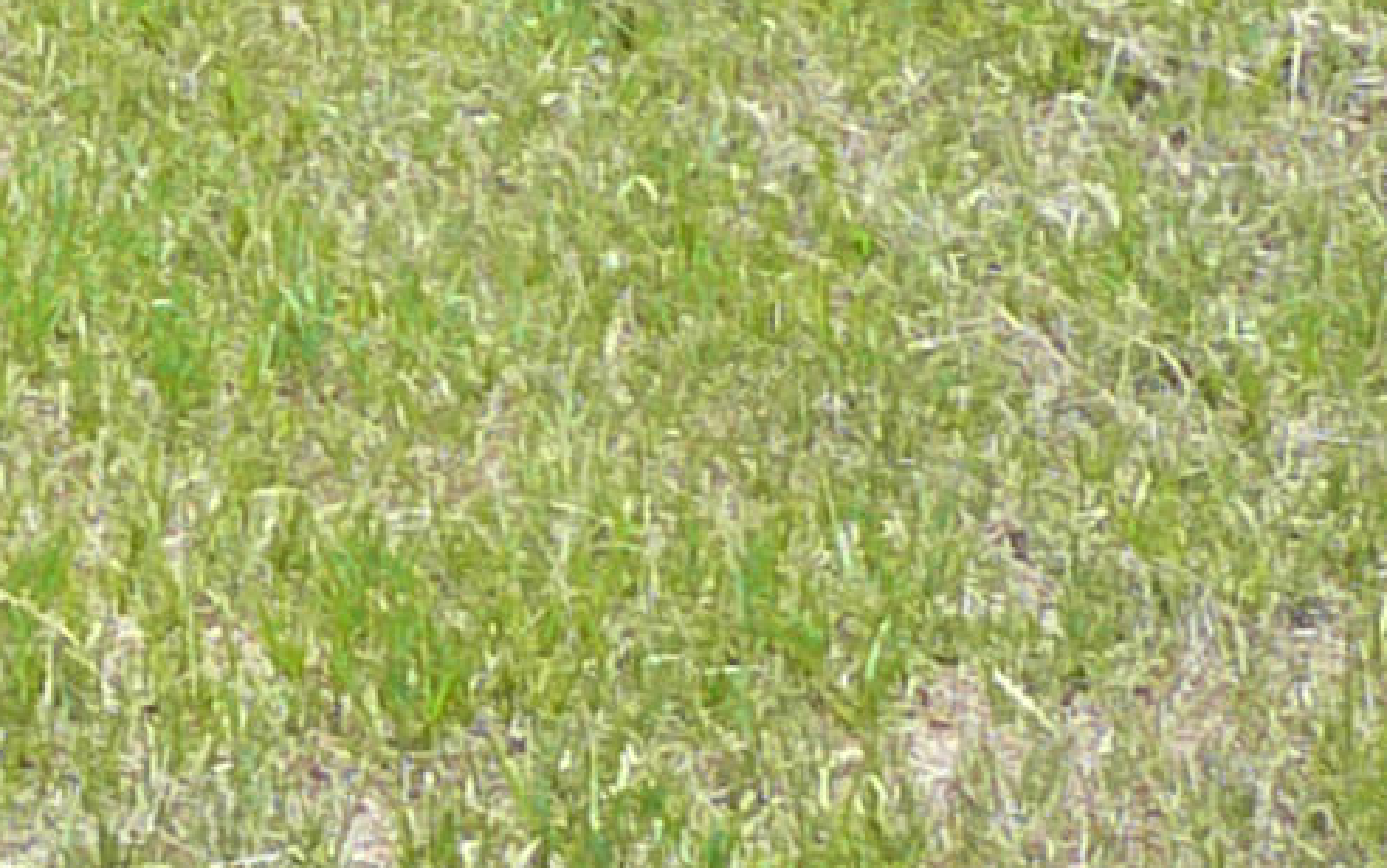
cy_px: -1618
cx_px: -1480
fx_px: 7299
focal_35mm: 193
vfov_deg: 6.3
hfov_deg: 10.0
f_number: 2.8
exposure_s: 1/500
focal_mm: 5.2
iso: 80
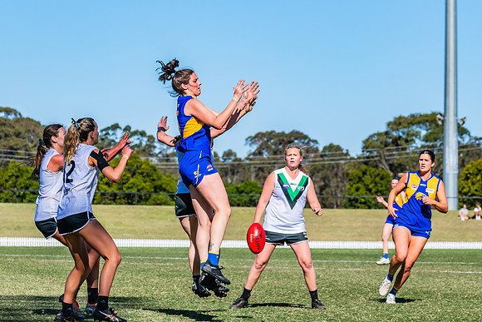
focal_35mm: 199
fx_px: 2671
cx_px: 203
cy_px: 139
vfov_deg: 6.9
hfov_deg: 10.3
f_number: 10
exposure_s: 1/1250
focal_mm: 170
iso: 640
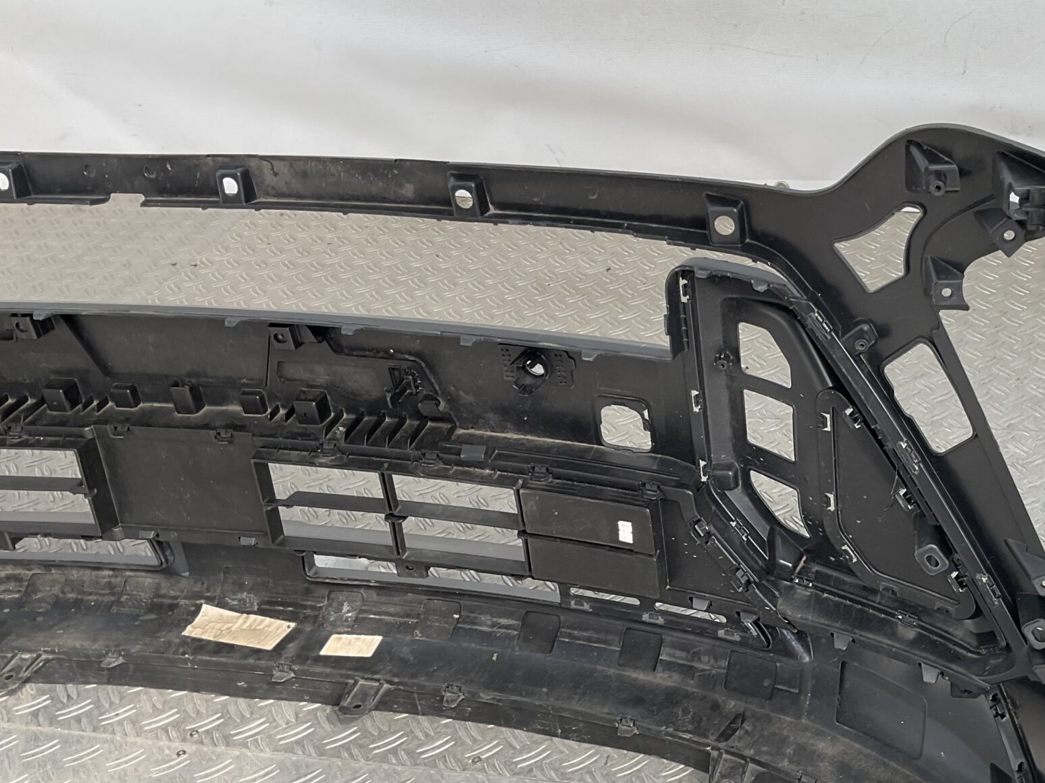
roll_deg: +5.1
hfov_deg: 38.2
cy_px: 509
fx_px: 1449
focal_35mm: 48
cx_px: 838
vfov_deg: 30.1
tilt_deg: -35.4
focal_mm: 3
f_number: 1.8
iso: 16
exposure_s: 1/122
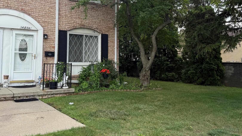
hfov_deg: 59.0
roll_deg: -0.1
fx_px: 212
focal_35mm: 33
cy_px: 42
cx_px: 98
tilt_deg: +6.3
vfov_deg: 35.2
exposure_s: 1/1618
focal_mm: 6.76
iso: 100
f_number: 1.78
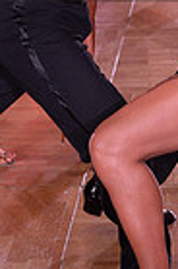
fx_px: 1707
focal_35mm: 229
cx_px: 107
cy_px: -62
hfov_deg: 6.0
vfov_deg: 8.9
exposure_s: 1/250
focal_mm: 55
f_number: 6.3
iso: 3200
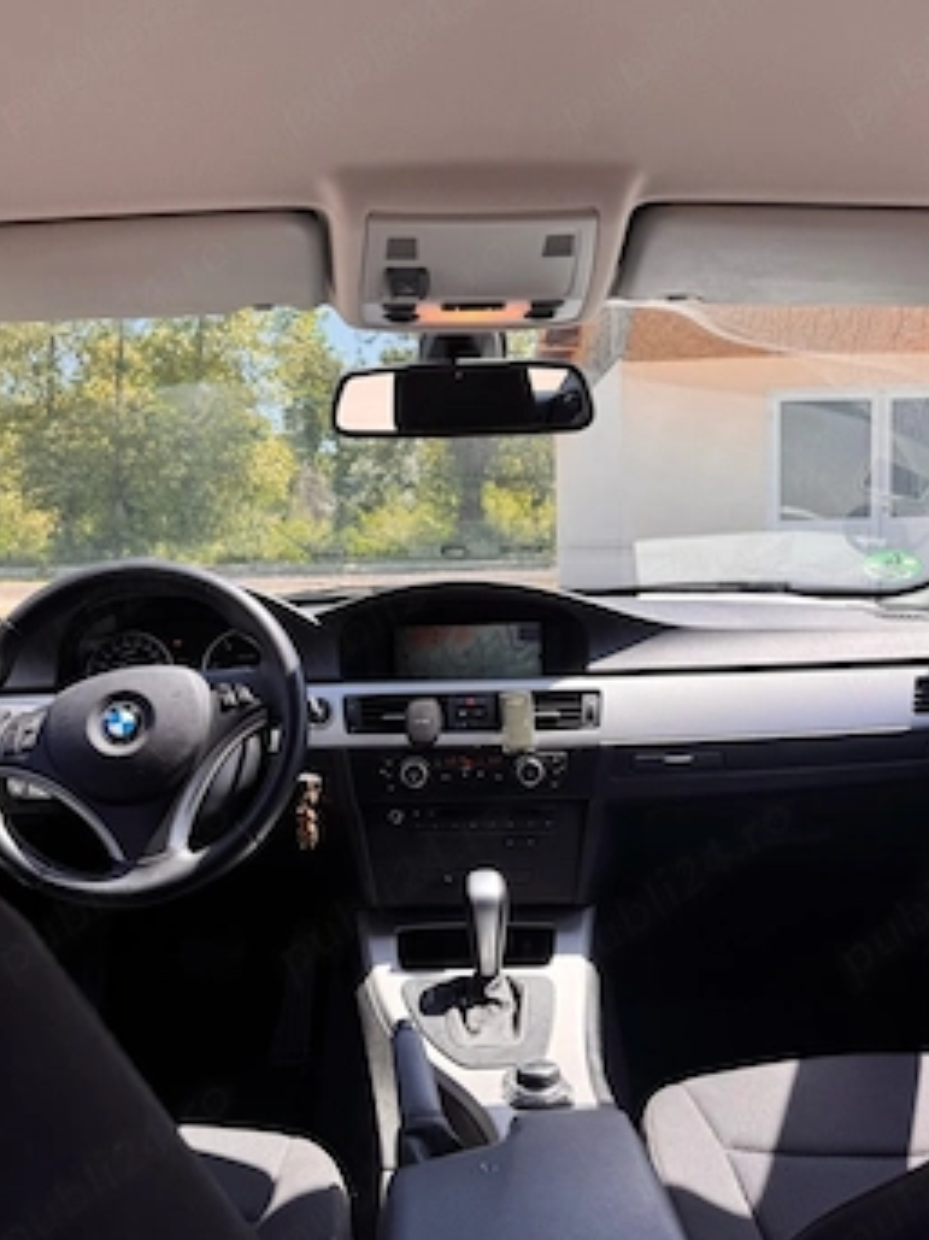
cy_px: 651
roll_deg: +1.5
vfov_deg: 63.4
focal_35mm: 28
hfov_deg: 49.7
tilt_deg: -5.6
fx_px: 1003
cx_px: 466
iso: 80
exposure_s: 1/645
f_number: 1.78
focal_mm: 6.76
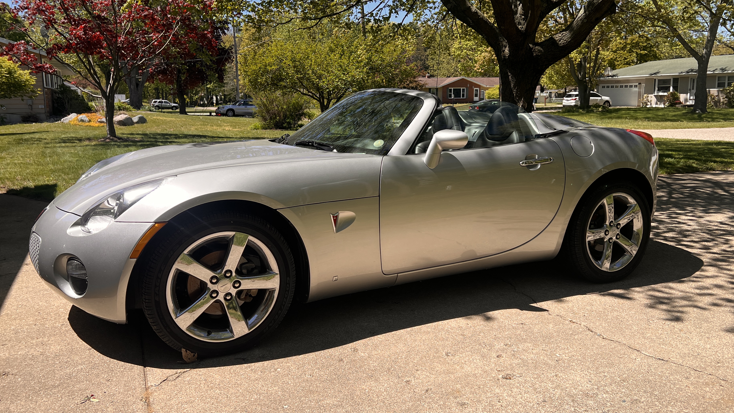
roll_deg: +0.4
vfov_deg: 37.7
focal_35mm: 31
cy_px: 188
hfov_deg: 62.6
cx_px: 374
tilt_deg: -7.7
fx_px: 603
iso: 50
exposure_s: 1/3077
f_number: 1.5
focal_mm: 5.7
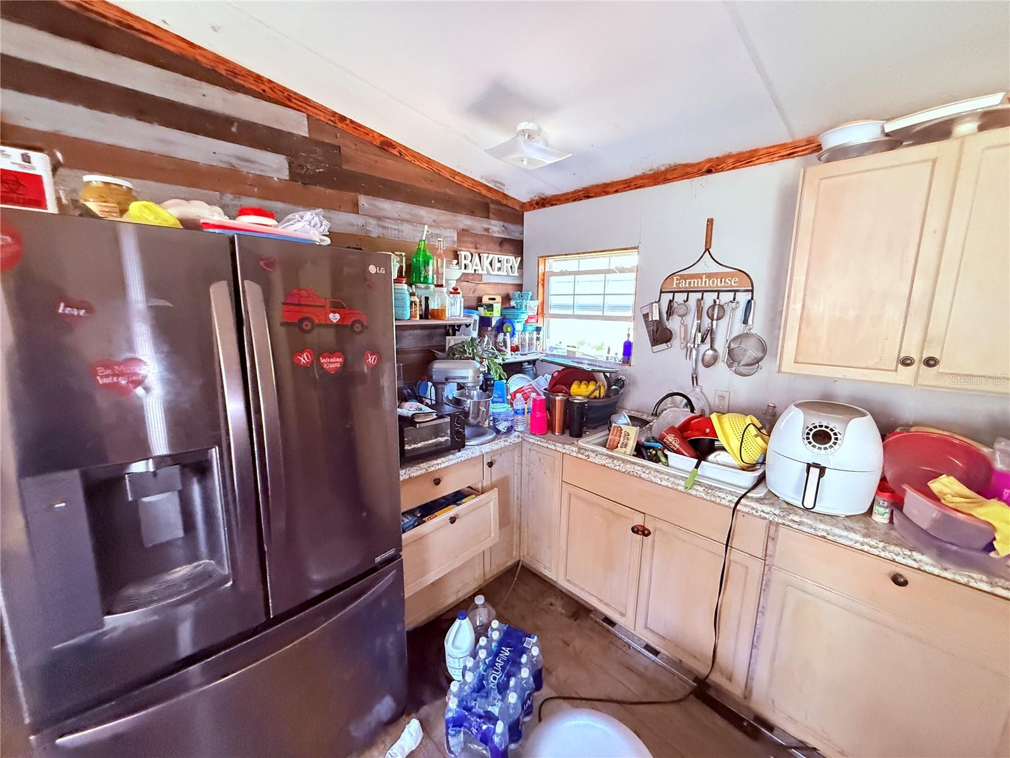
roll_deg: -1.4
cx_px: 505
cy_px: 379
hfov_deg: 102.1
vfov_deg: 85.7
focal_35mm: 14
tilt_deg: -5.1
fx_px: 408
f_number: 2.2
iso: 1000
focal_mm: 2.22
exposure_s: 1/60
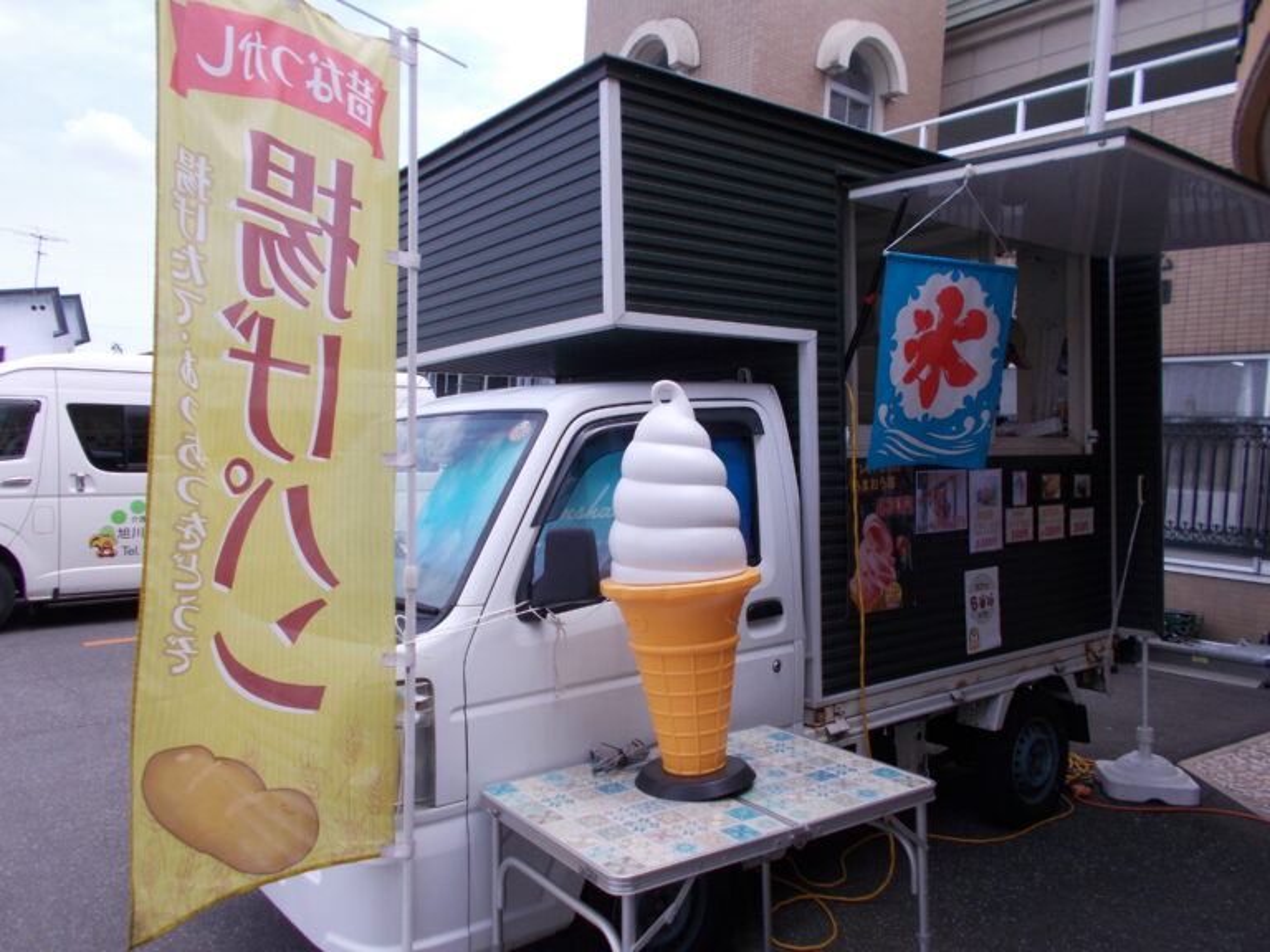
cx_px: 635
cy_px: 476
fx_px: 954
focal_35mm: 26
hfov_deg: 67.3
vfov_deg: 53.1
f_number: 3.2
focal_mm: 4.6
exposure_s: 1/640
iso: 80
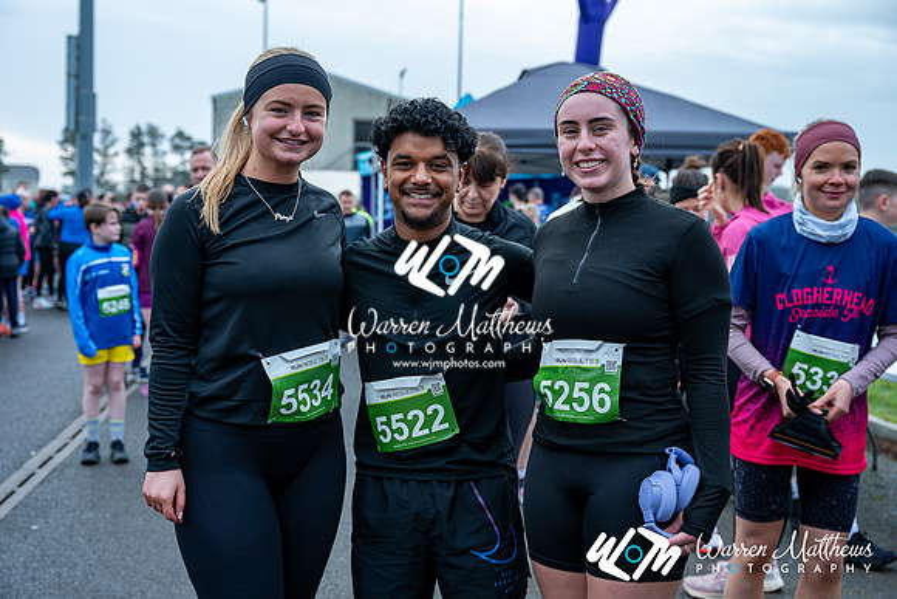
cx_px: 448
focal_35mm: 47
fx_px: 1171
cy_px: 300
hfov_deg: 41.9
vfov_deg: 28.7
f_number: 4
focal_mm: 47
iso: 100
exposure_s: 1/200
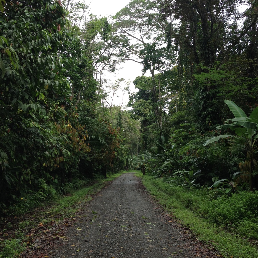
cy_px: 96
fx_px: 354
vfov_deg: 39.7
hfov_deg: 40.0
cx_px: 130
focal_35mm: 42
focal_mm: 4.28
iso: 50
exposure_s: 1/190
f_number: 2.4
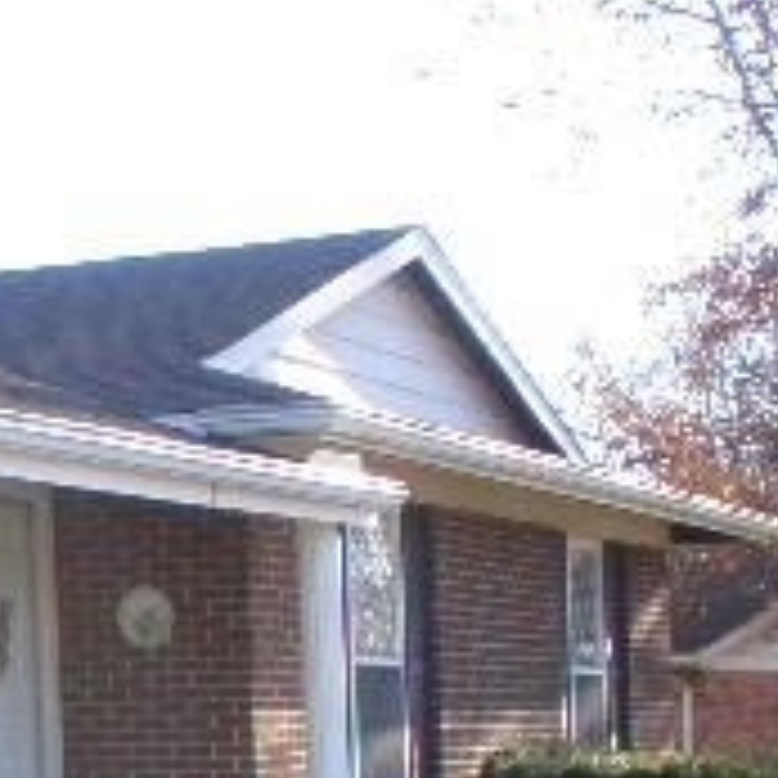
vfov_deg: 14.3
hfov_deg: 13.7
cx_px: -441
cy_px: 913
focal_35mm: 118
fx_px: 3000
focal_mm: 6.3
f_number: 3.5
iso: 64
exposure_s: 1/100
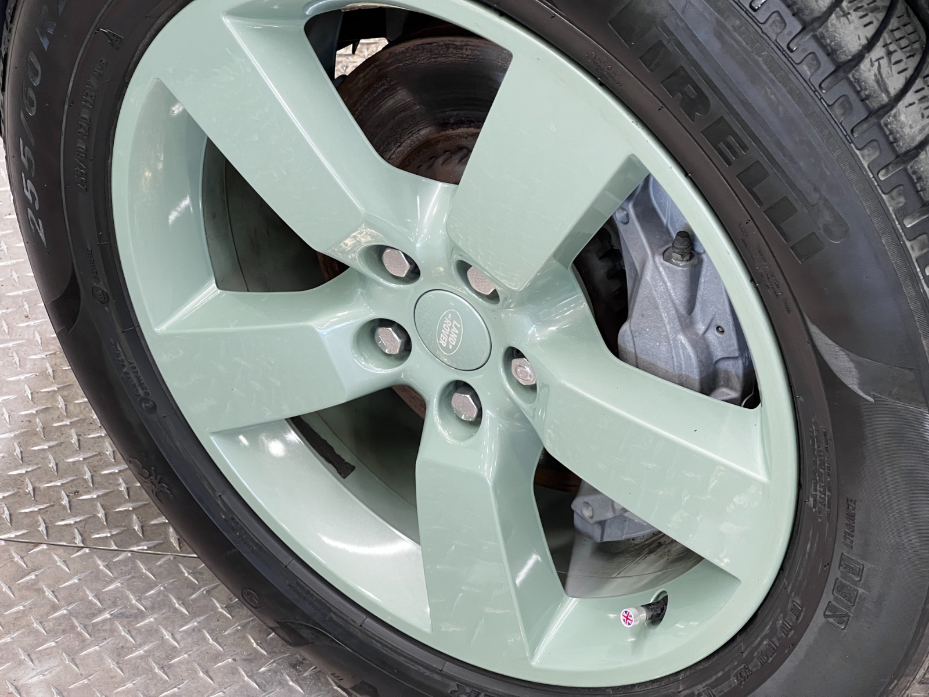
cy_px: 348
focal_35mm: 77
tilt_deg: -39.9
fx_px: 2066
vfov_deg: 19.1
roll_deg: -1.8
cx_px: 464
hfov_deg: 25.3
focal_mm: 9
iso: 400
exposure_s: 1/60
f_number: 2.8
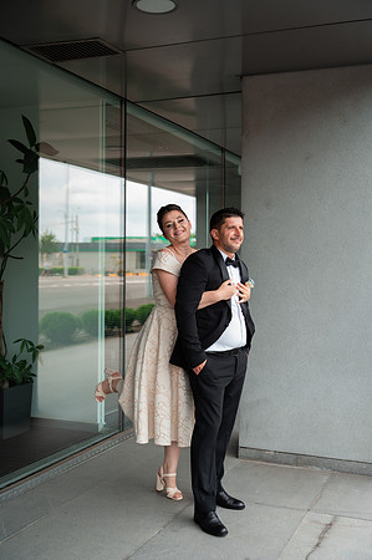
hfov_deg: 32.6
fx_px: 637
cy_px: 280
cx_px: 186
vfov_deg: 47.5
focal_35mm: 41
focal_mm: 41
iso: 200
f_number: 3.2
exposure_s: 1/320
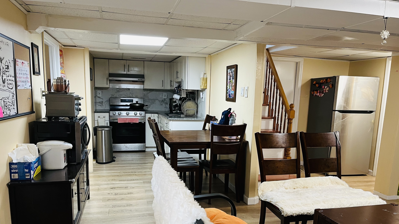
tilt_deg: -10.1
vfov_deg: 39.7
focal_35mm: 29
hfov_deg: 66.1
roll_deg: -1.5
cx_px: 198
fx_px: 307
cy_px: 150
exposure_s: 1/60
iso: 160
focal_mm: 5.1
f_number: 1.6
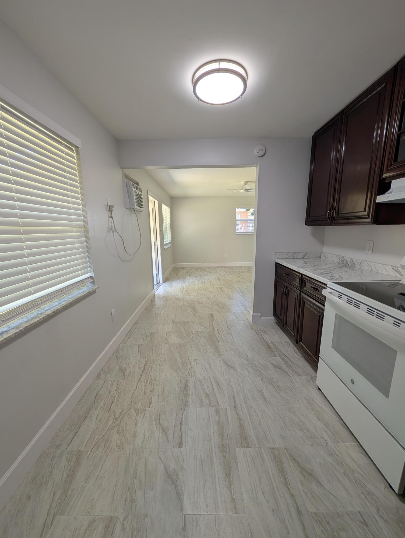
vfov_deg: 110.5
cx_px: 202
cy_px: 269
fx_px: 187
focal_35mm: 12
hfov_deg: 94.6
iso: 88
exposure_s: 1/120
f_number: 1.7
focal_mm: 2.02
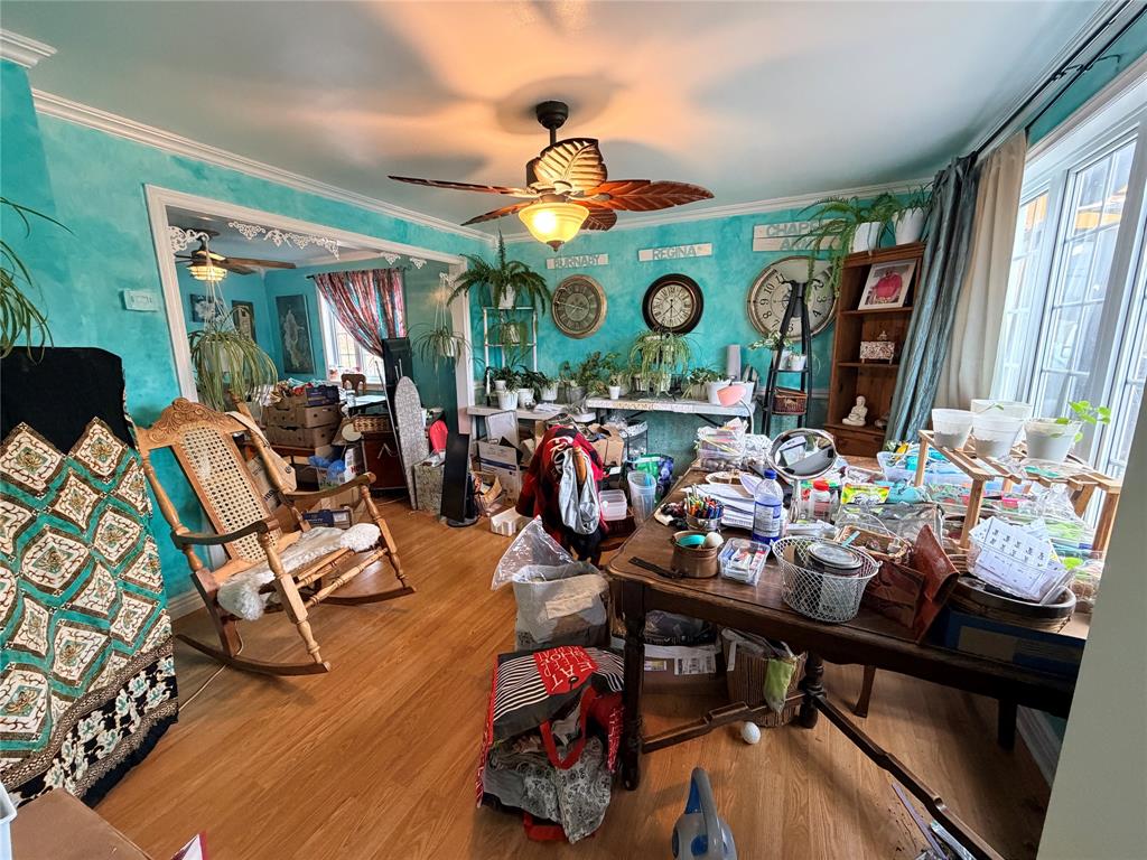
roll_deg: +1.0
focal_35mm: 14
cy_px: 430
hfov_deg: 102.1
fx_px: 464
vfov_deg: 85.7
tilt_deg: -10.7
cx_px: 574
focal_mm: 2.22
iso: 500
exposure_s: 1/60
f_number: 2.2
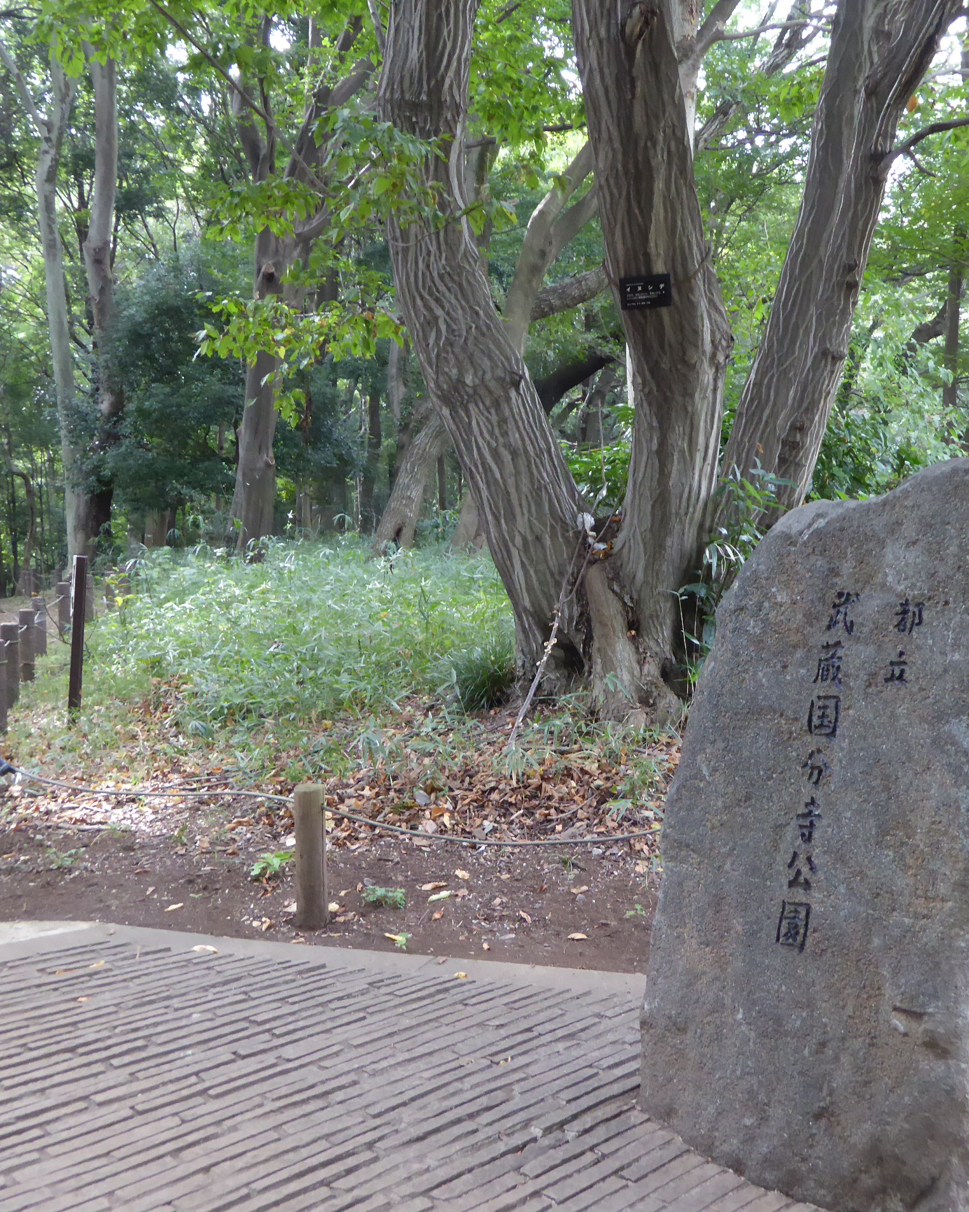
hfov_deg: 35.5
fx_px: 1506
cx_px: 602
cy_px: 609
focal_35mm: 42
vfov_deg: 43.8
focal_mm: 5.4
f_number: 3.5
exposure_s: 1/40
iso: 400
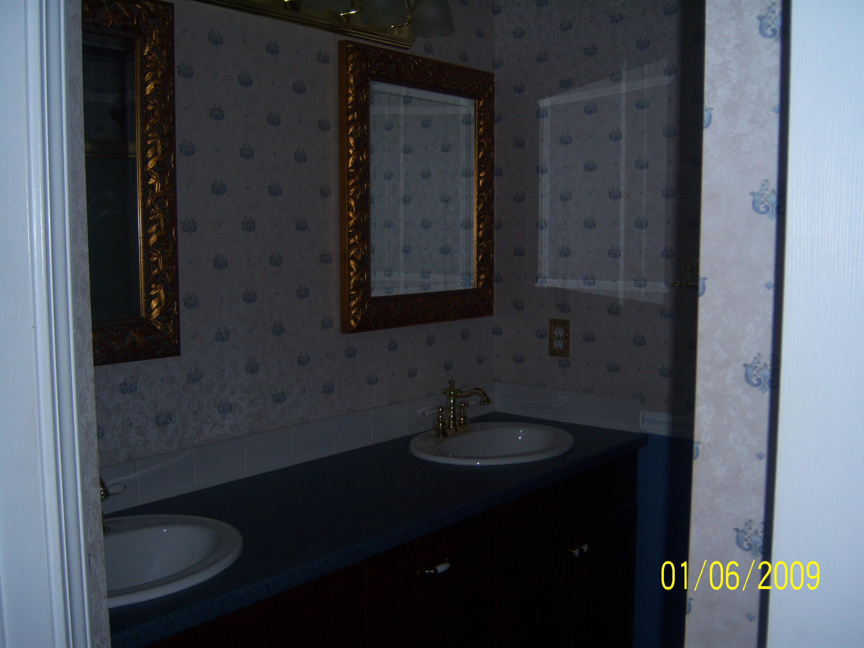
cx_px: 432
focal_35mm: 36
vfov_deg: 39.7
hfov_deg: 51.4
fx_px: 899
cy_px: 324
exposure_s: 1/60
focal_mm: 7.5
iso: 80
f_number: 2.8
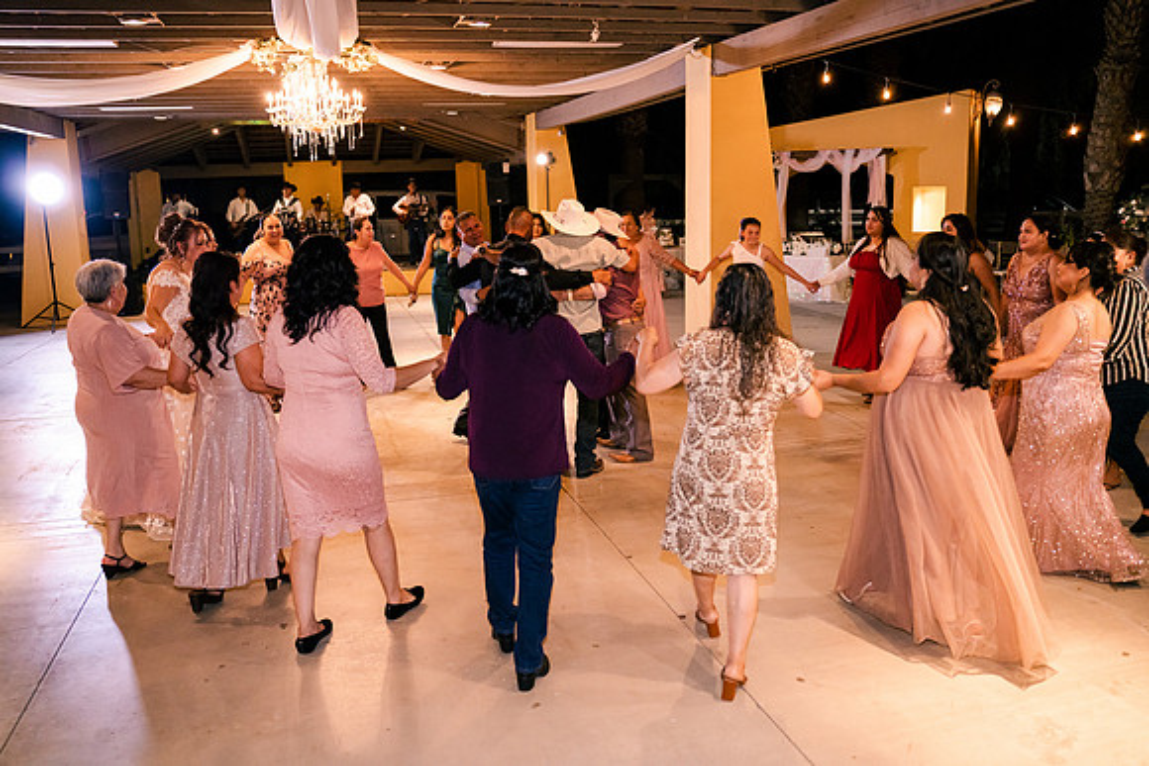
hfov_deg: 65.5
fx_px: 894
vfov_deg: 46.4
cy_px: 383
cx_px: 574
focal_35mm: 28
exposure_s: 1/200
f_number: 2.8
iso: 3200
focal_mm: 28
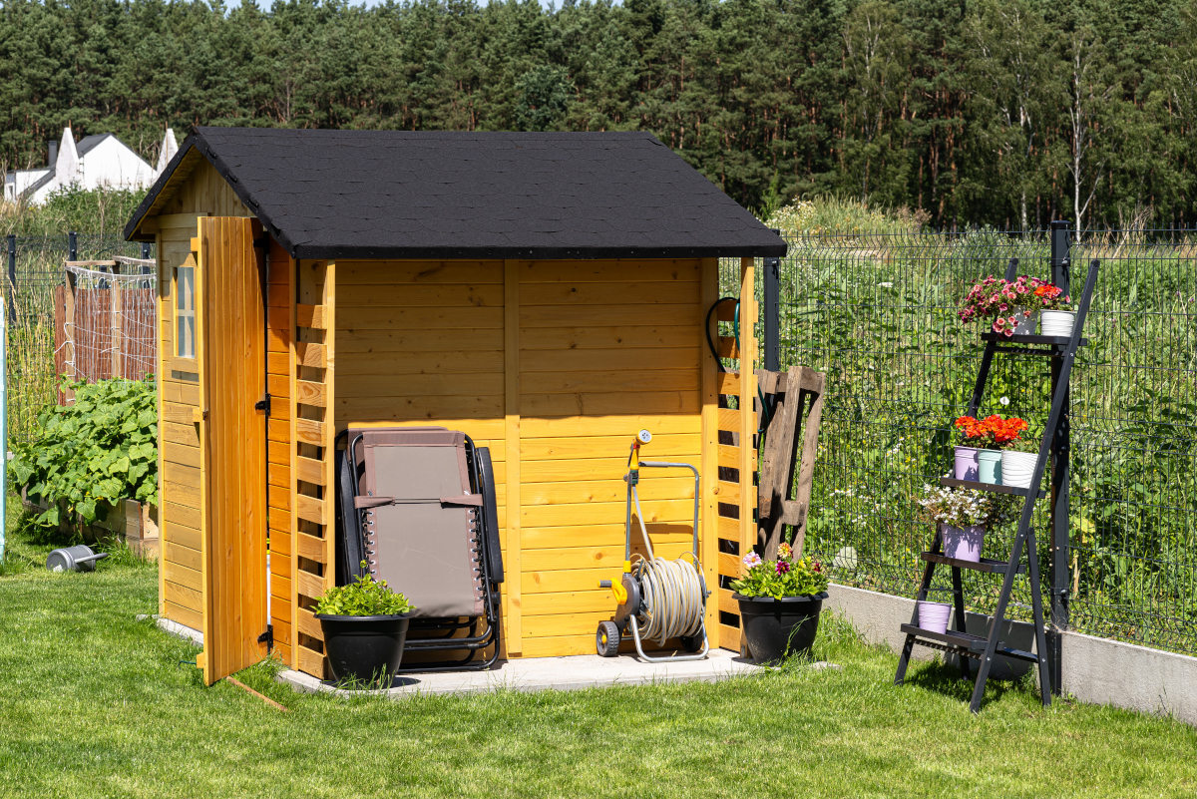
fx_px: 3326
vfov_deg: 13.7
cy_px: 400
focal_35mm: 100
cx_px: 598
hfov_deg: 20.4
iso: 100
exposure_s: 1/160
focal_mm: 100
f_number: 11
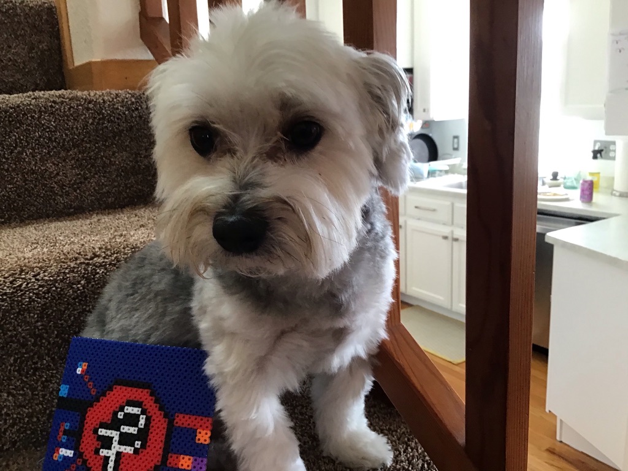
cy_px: 236
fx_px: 562
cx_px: 314
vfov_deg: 45.4
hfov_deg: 58.4
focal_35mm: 31
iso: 80
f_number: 2.4
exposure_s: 1/30
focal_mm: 3.3
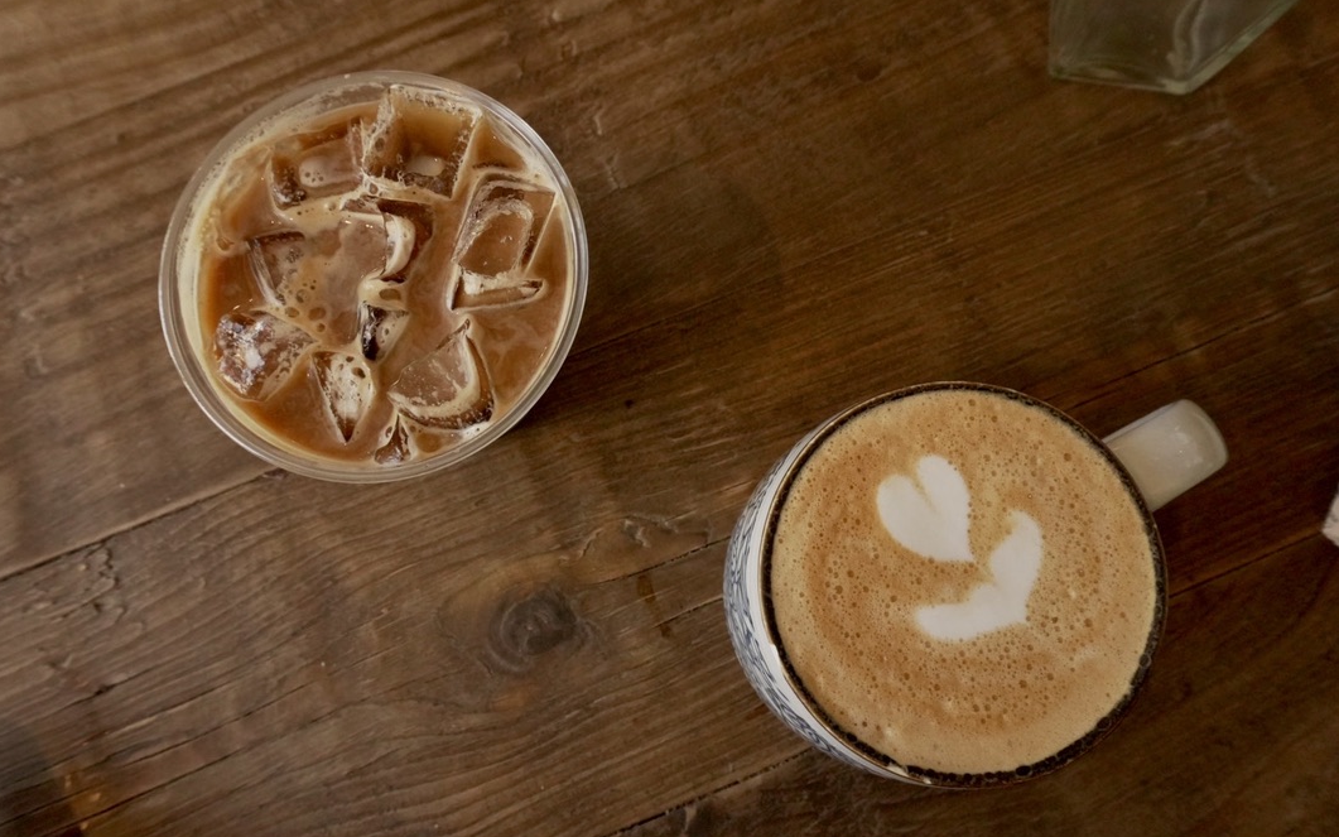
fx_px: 912
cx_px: 658
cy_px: 401
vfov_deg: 49.3
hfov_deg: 72.5
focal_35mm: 25
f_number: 8
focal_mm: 16
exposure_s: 1/250
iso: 3200
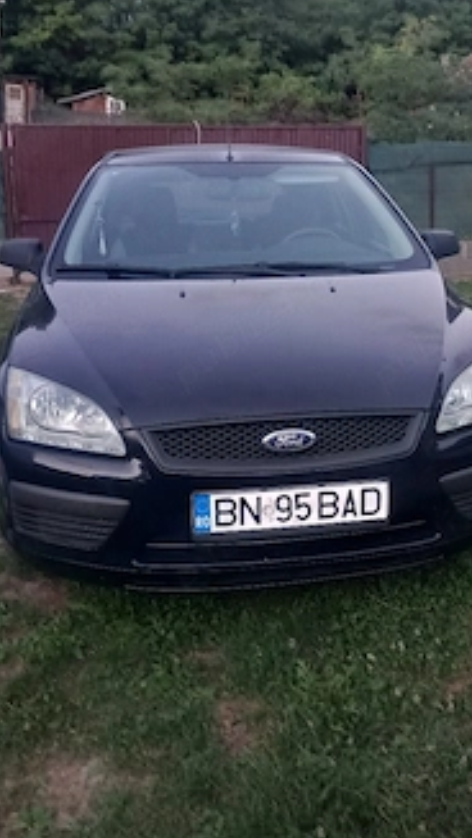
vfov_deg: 55.1
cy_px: 356
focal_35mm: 36
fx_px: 801
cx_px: 308
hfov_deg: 32.6
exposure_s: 1/25
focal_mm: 4
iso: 250
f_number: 1.8
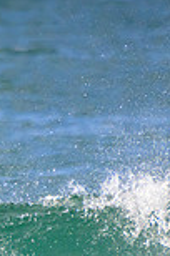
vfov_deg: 0.5
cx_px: -302
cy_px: 277
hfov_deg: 0.4
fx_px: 26880
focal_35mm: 3778
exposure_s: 1/3200
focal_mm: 1000
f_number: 11
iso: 2200
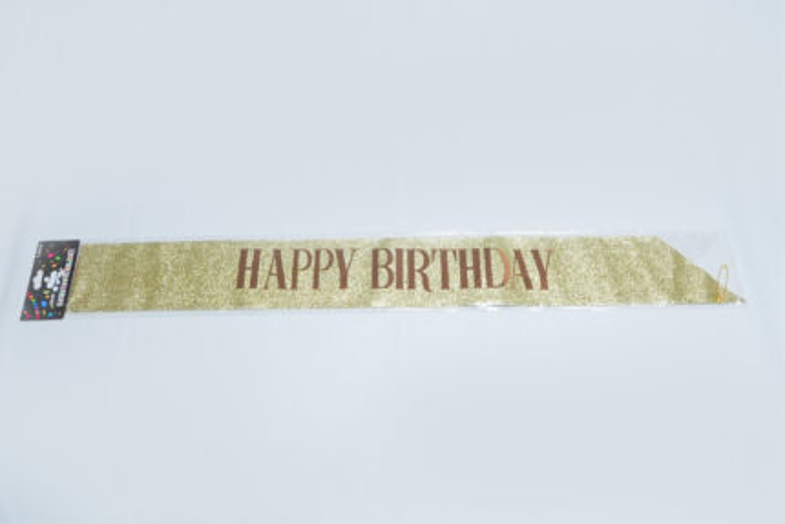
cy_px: 262
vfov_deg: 43.6
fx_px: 654
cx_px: 392
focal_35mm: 30
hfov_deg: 61.9
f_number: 10
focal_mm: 20
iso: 2500
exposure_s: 1/160
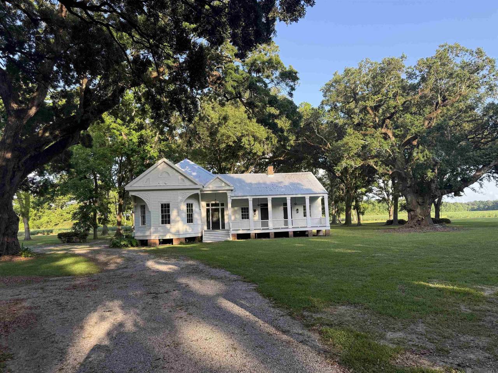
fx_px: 345
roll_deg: +1.8
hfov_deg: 71.6
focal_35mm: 24
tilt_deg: +3.6
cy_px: 186
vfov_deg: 56.8
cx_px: 249
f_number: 1.78
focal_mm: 6.76
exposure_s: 1/772
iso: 100
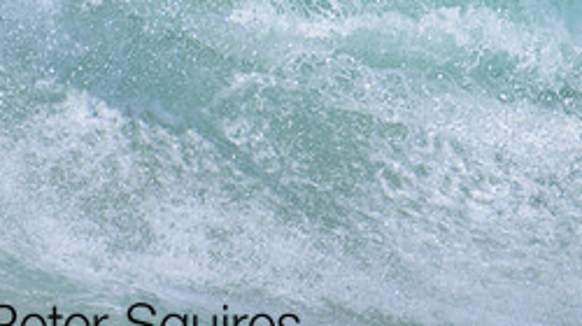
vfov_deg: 0.5
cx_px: 160
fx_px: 40821
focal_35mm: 2648
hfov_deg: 0.8
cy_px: -91
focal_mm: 800
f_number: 11
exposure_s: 1/2000
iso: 720
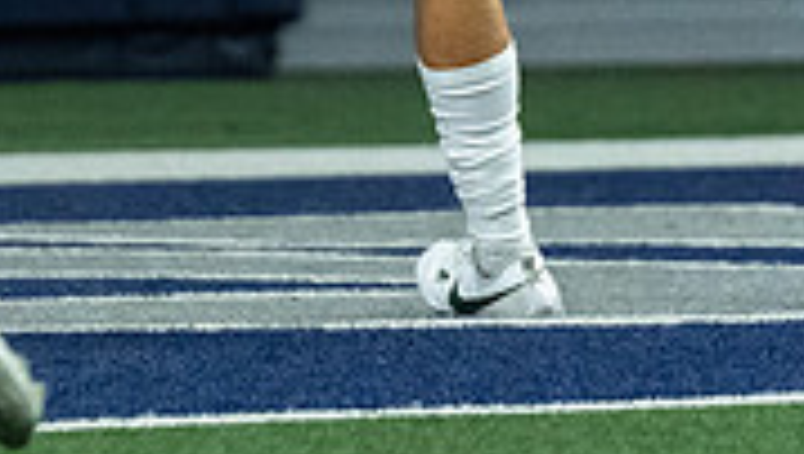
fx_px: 21505
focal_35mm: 1008
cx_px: 211
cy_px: -623
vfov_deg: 1.2
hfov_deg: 2.1
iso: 4000
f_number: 2.8
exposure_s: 1/1250
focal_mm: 200
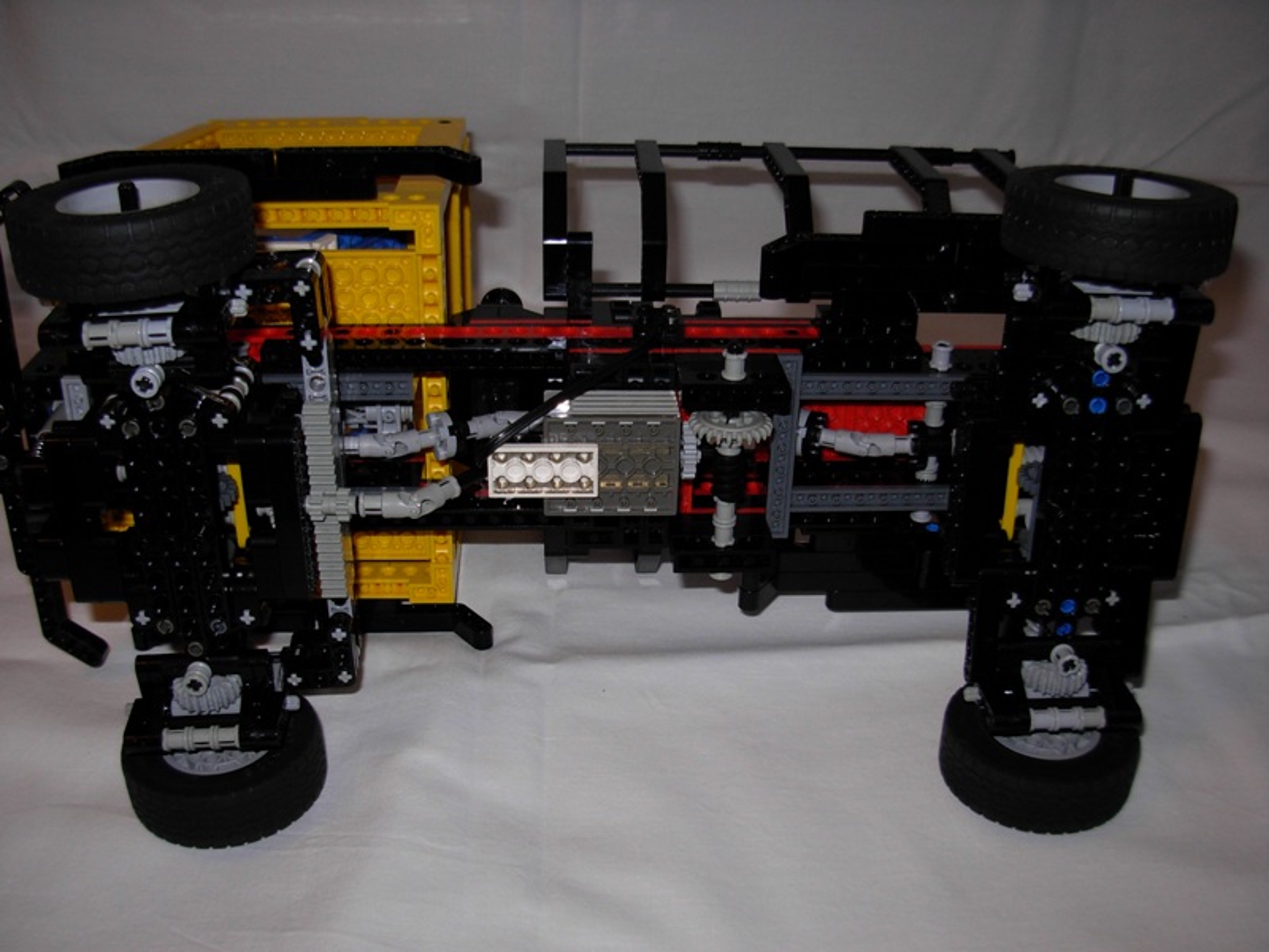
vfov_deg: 37.7
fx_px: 1393
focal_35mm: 38
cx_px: 634
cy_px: 476
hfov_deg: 49.0
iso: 79
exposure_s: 1/22.6
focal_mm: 6.3
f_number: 2.9
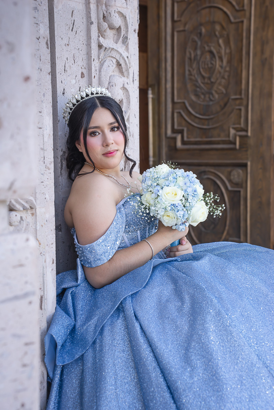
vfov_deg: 33.4
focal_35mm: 60
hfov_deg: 22.6
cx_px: 137
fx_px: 684
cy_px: 205
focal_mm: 60
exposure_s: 1/160
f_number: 5
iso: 200
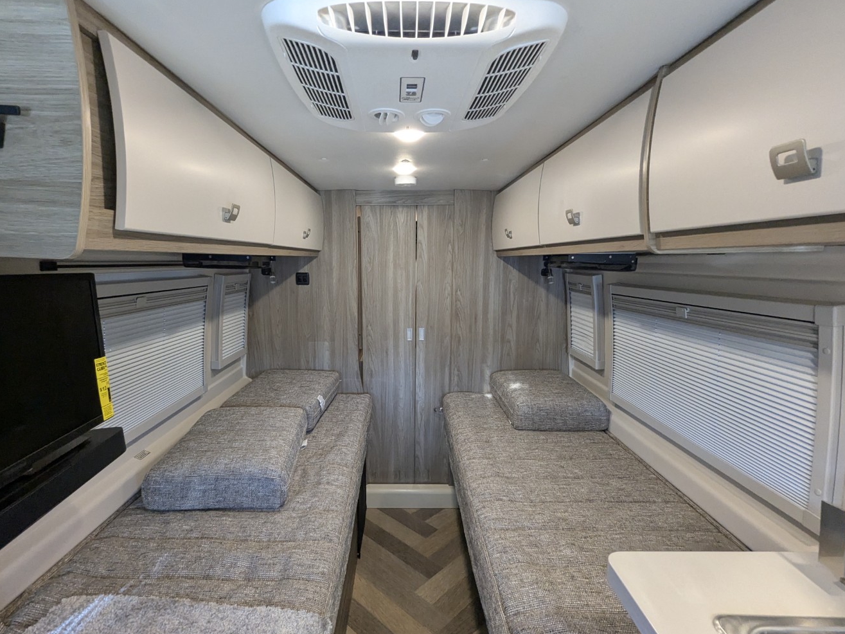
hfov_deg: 91.0
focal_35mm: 17
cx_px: 405
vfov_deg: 74.7
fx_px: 415
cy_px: 323
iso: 355
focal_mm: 2.35
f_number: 2.2
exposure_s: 1/97.1
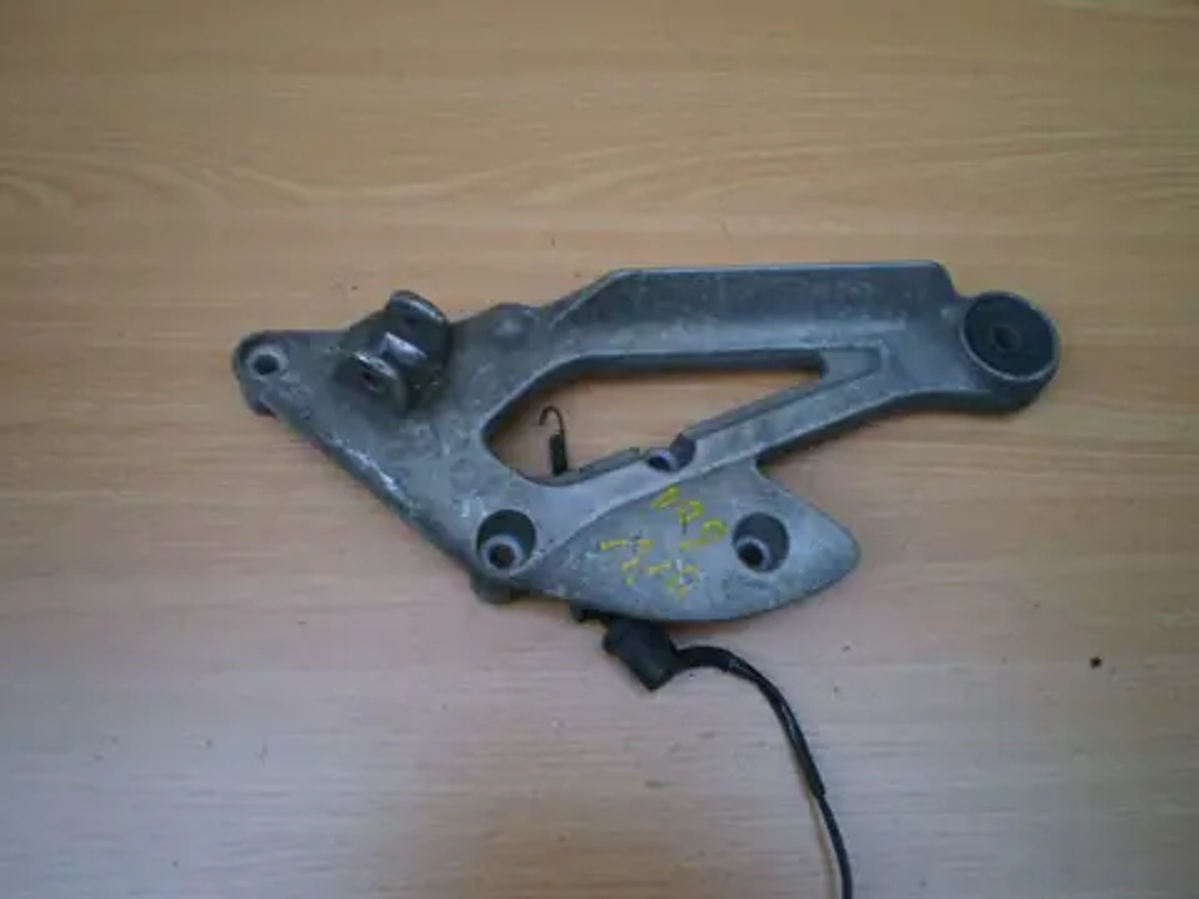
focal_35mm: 36
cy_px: 450
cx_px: 600
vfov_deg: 39.7
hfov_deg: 51.4
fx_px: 1247
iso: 100
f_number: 3.1
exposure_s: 1/30
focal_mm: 6.3
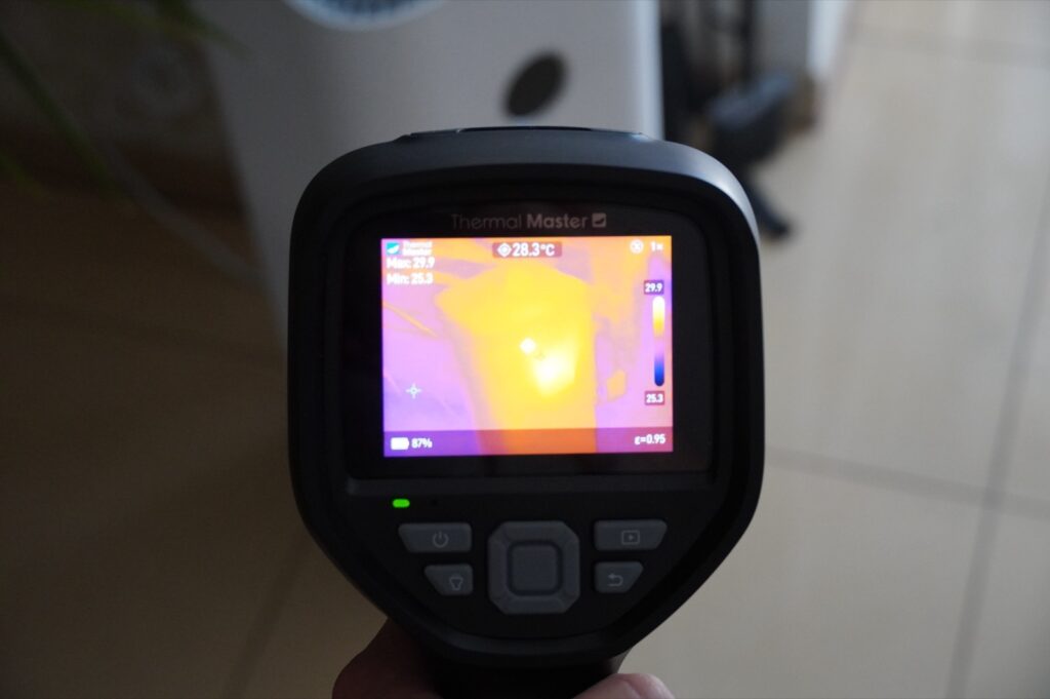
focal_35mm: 64
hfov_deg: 31.2
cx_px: 525
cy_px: 350
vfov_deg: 21.0
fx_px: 1880
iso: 2500
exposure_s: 1/160
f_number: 5
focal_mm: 43
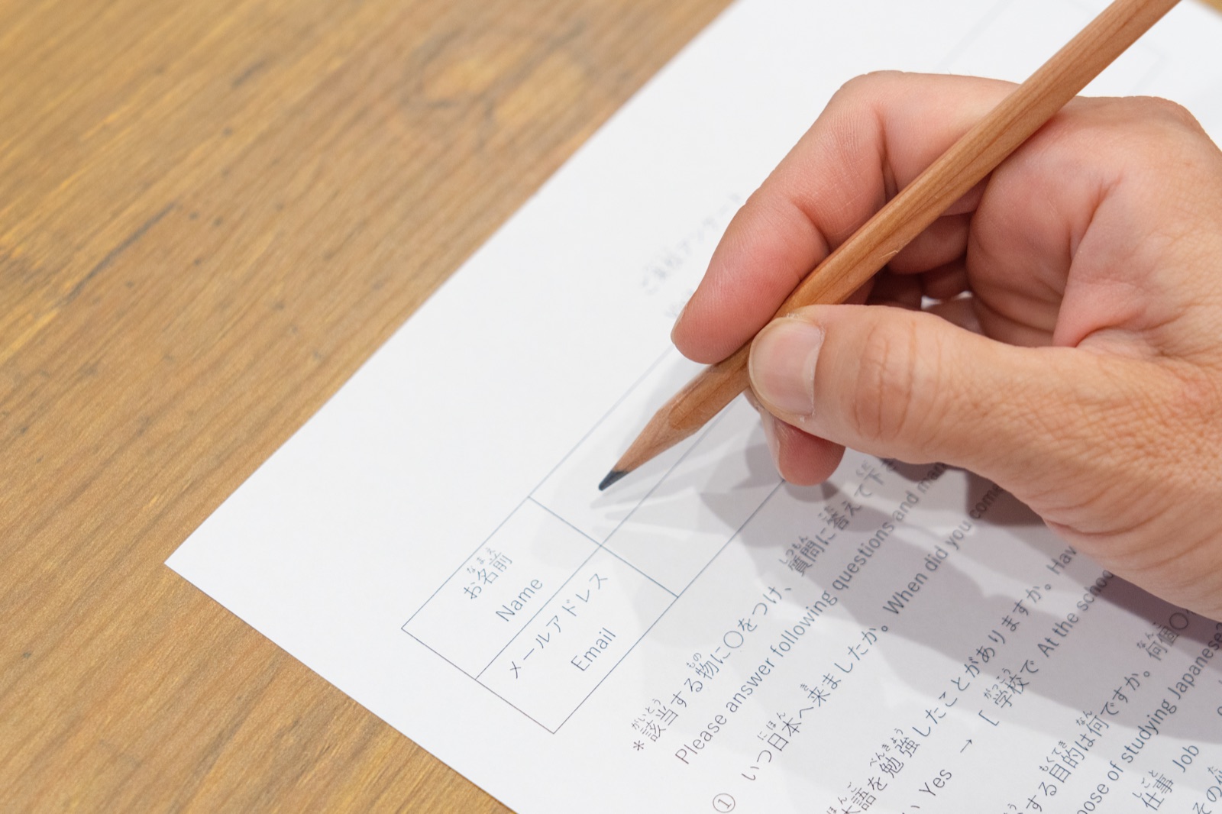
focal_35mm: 105
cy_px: 407
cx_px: 611
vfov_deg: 13.0
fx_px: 3563
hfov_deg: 19.5
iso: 800
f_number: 5
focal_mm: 70
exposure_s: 1/80
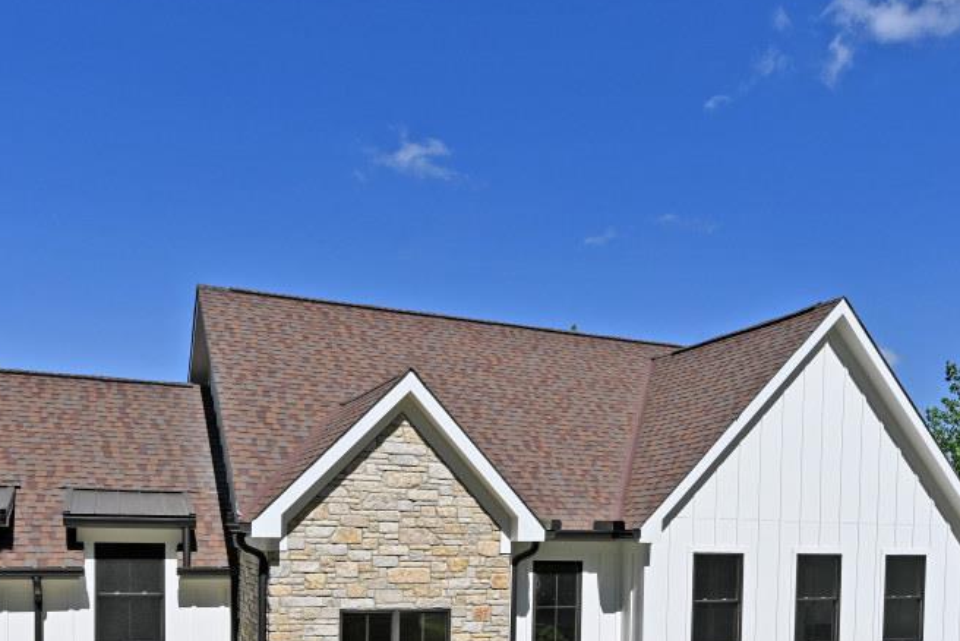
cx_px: 465
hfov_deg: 58.7
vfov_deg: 38.5
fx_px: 854
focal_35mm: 32
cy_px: 571
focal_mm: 14
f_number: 9
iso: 100
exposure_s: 1/500
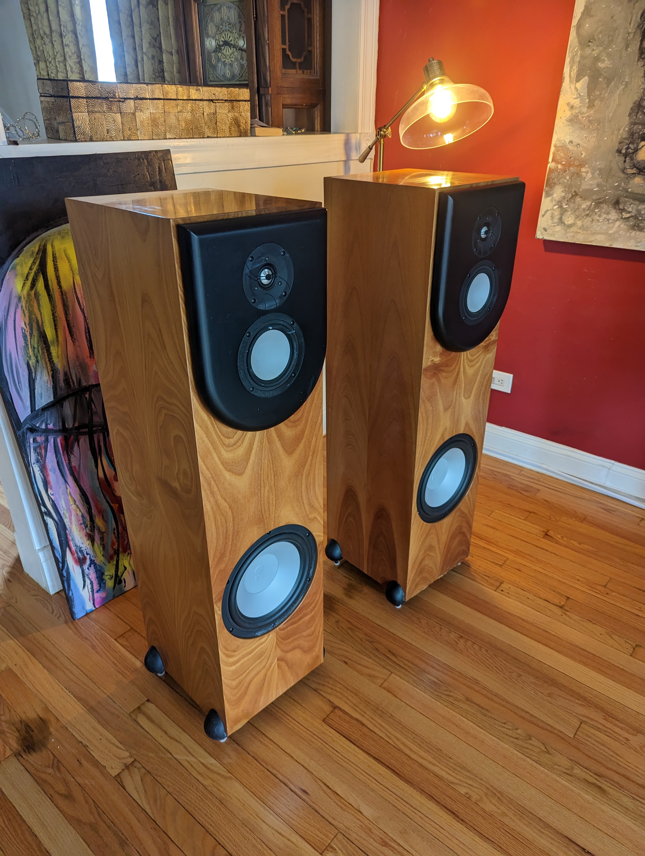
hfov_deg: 56.9
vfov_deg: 71.5
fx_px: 595
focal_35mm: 24
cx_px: 322
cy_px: 428
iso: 214
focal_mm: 6.81
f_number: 1.85
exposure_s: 1/64.6
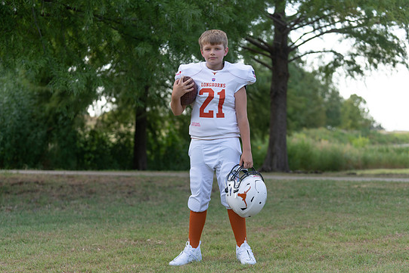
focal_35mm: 75
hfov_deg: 27.0
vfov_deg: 18.2
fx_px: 852
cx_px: 218
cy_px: 145
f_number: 2.8
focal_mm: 70
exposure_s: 1/400
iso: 100
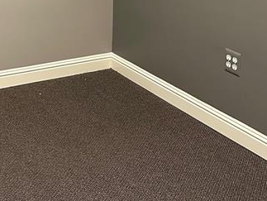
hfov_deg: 25.4
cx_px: 81
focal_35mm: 76
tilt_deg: -8.2
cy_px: -60
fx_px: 587
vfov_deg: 18.1
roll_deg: -1.4
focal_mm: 6.86
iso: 200
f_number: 1.78
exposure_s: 1/60
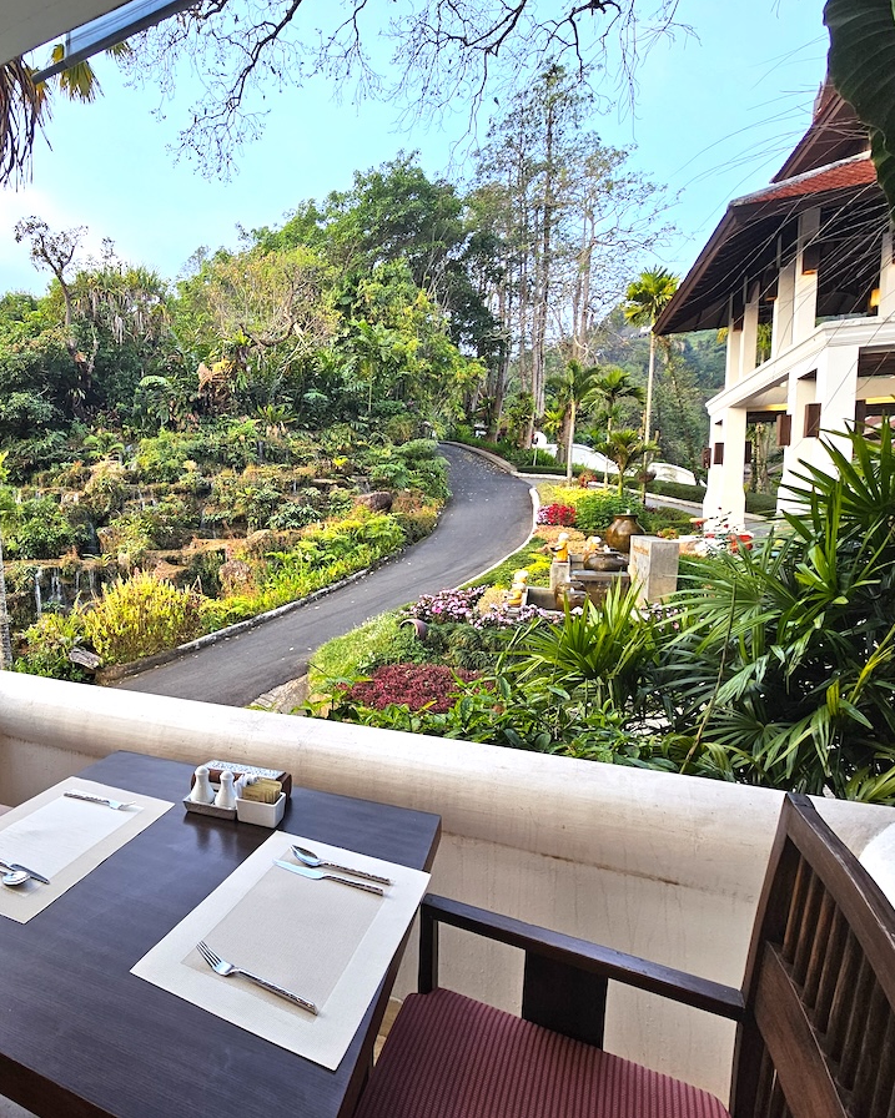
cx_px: 227
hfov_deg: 71.9
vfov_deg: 89.6
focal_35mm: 17
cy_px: 558
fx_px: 563
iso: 50
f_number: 2.2
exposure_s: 1/123
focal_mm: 2.2
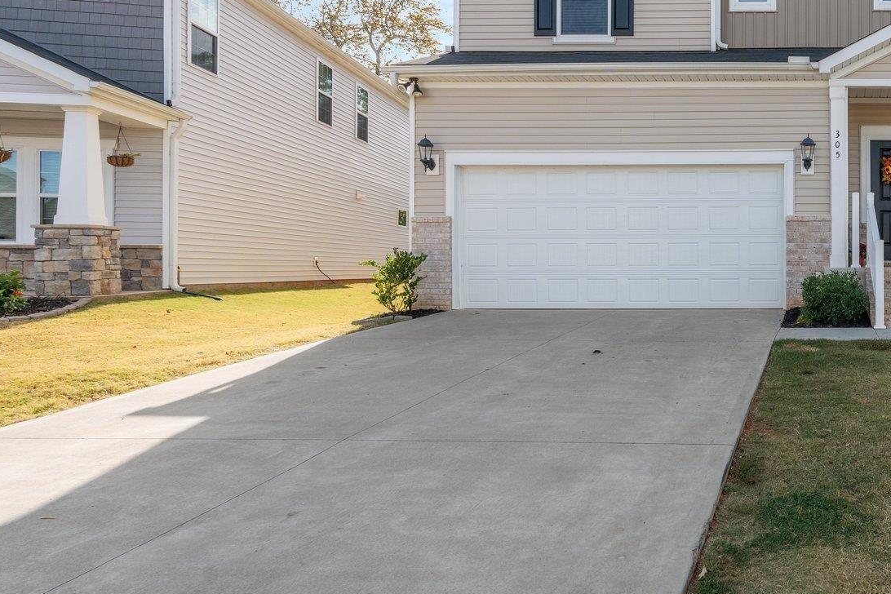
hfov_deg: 52.8
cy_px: 268
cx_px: 832
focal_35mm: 30
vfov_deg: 43.6
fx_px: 742
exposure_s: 1/320
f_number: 9
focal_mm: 16
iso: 250
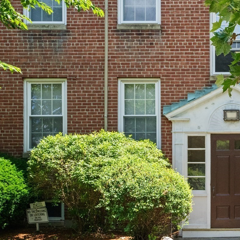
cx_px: 234
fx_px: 416
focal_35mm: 53
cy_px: 166
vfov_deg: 31.9
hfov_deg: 30.2
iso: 3200
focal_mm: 24
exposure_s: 1/800
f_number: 11
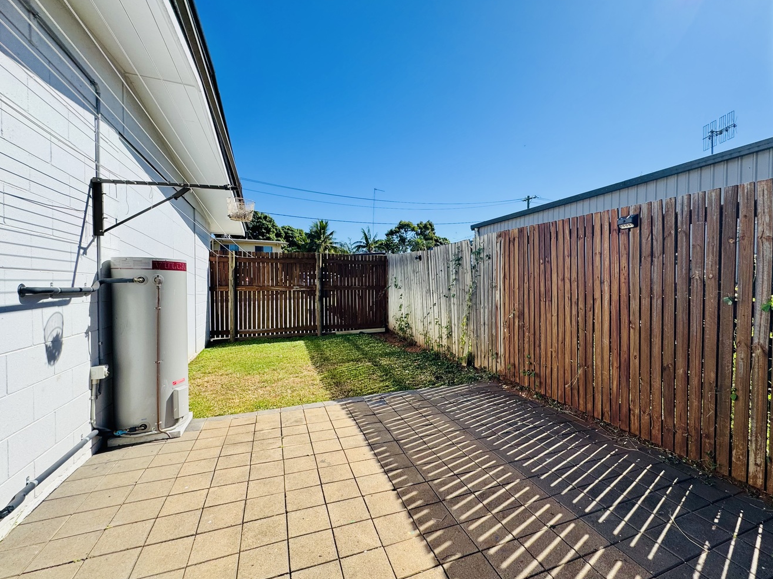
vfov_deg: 78.1
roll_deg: -0.5
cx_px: 427
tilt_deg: -2.8
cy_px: 295
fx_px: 357
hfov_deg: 94.2
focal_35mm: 16
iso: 50
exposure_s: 1/1420
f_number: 2.2
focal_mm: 2.22
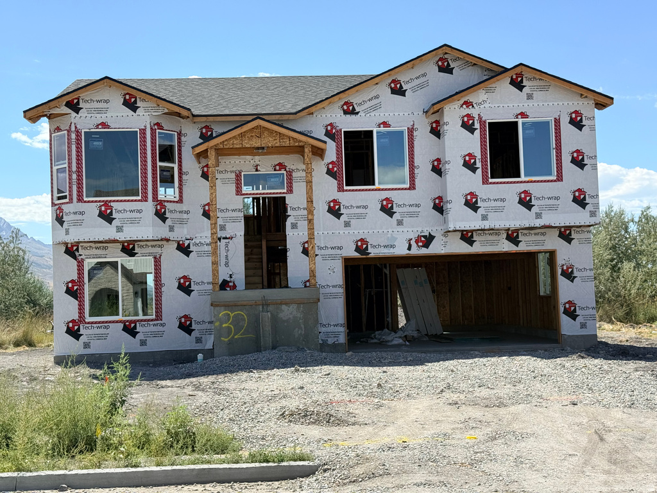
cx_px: 328
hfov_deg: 39.7
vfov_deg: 30.3
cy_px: 246
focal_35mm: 48
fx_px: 911
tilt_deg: +3.2
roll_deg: +1.9
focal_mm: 6.76
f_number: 1.78
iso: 64
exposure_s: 1/3891
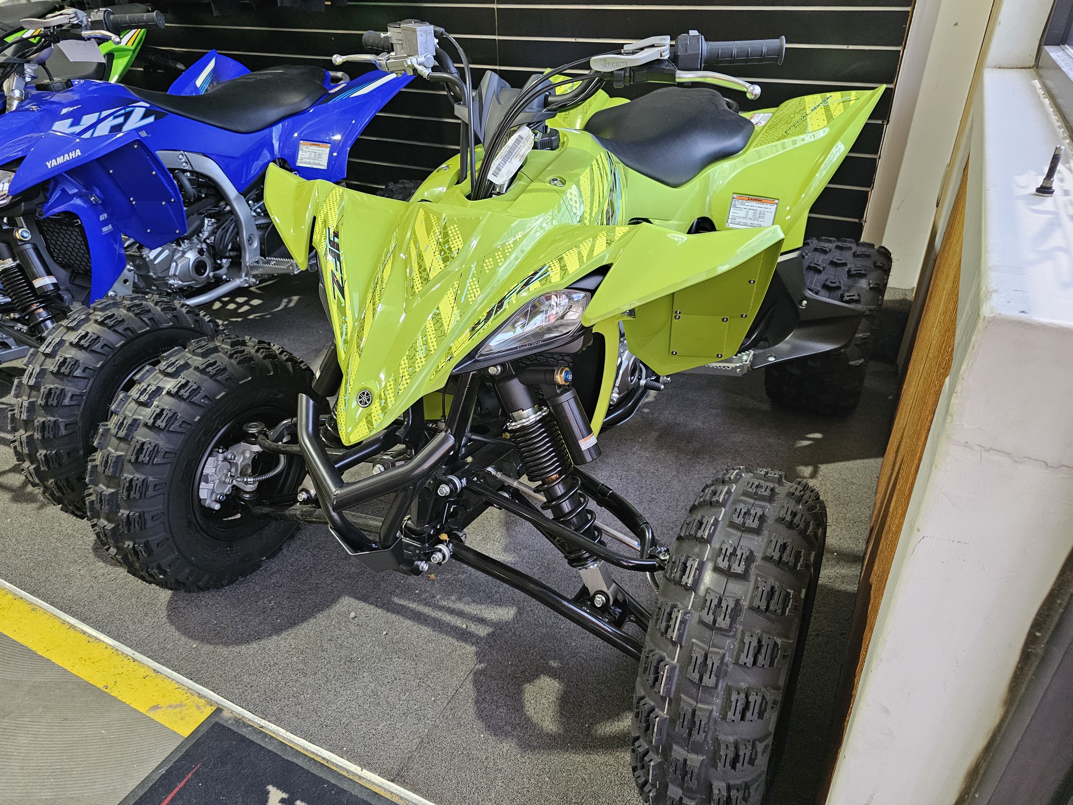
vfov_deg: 58.9
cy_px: 402
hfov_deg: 73.9
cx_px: 536
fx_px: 713
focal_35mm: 23
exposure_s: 1/120
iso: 800
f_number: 1.7
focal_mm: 6.3
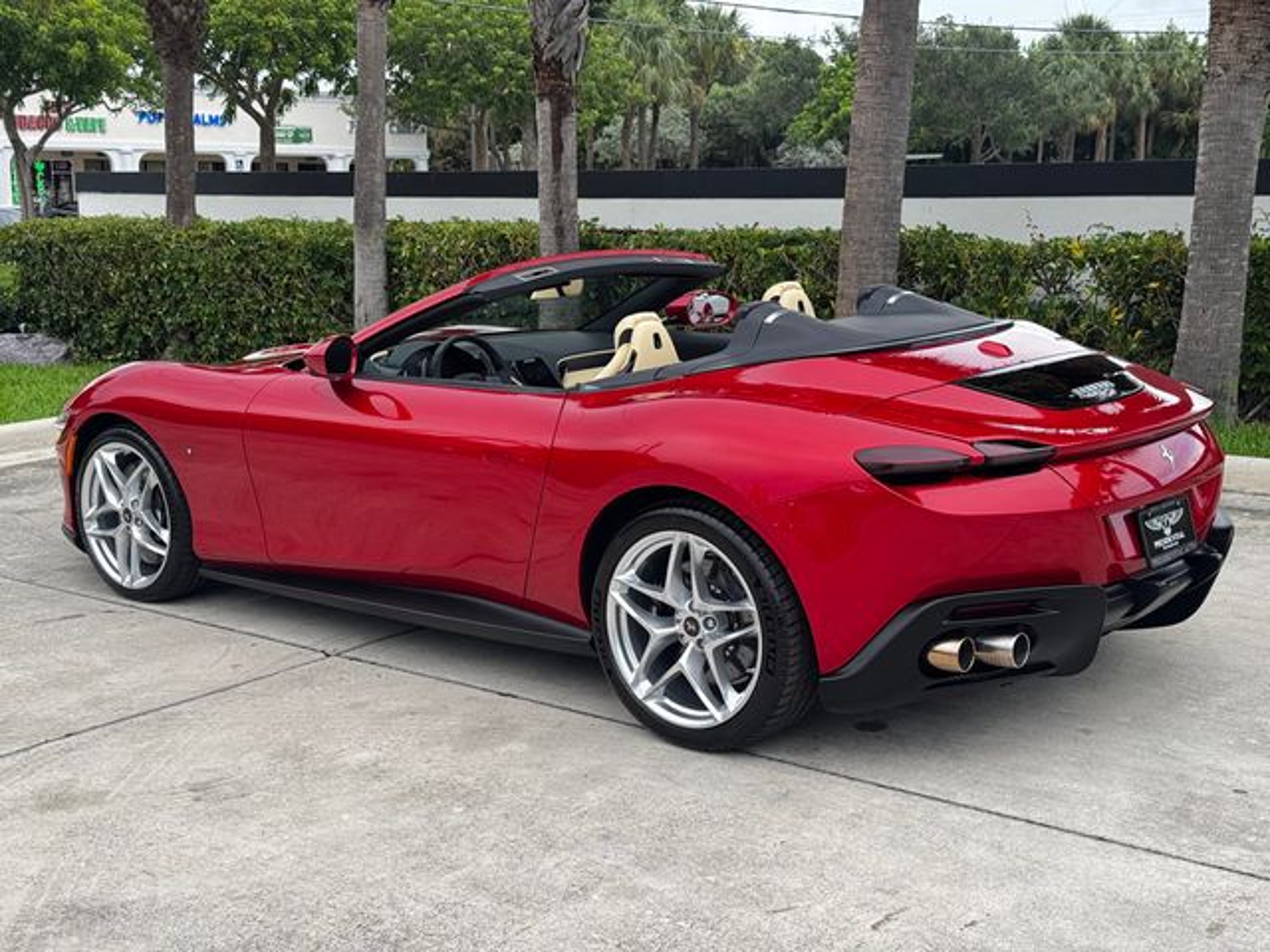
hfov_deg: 39.7
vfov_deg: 30.3
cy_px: 476
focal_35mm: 48
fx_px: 1761
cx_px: 635
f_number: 1.78
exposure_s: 1/417
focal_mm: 6.76
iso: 64
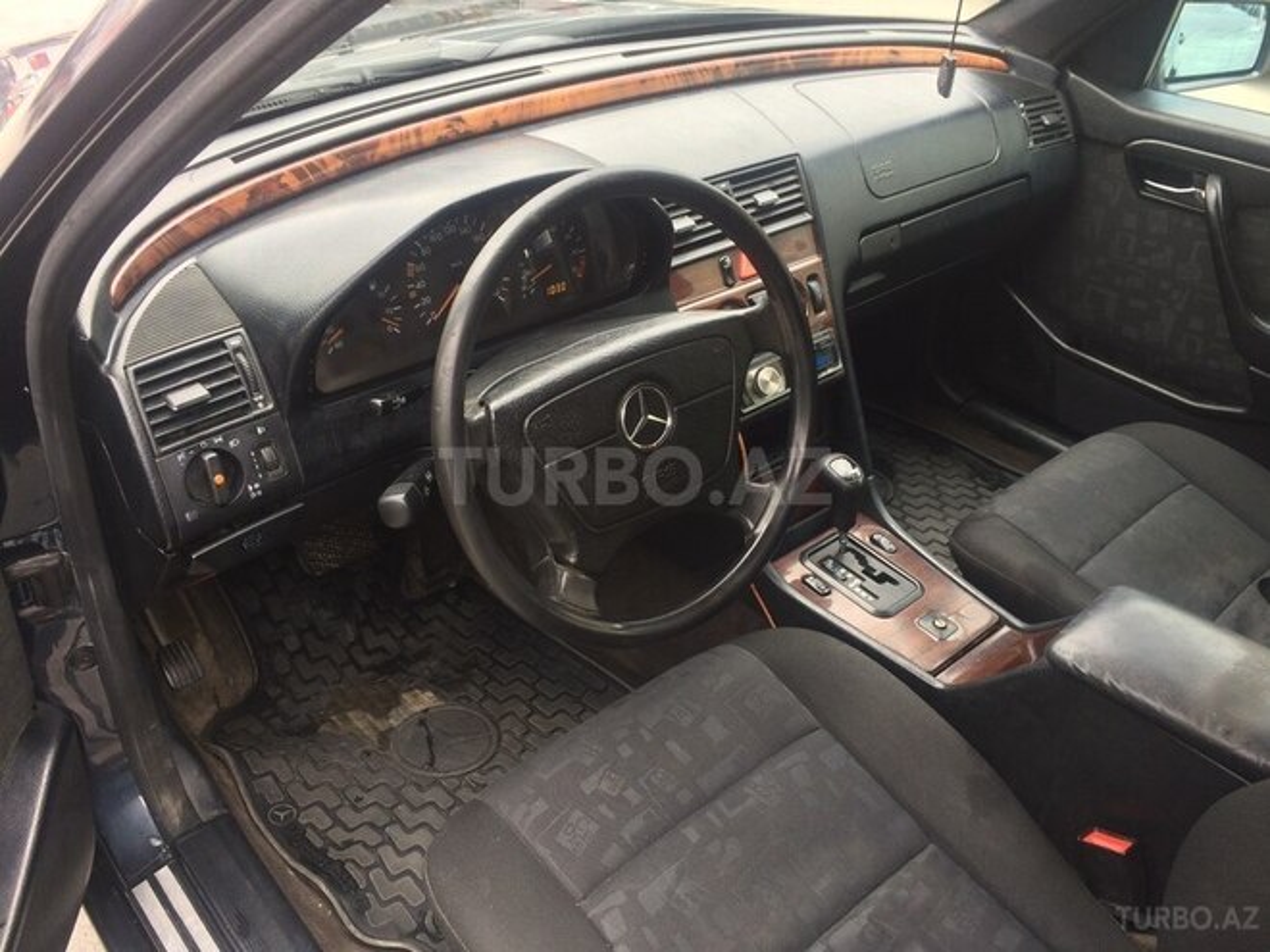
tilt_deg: -36.2
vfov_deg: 48.2
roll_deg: -4.3
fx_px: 1064
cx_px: 635
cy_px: 476
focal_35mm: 29
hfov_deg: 61.7
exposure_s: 1/50
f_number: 2.2
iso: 50
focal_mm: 4.15
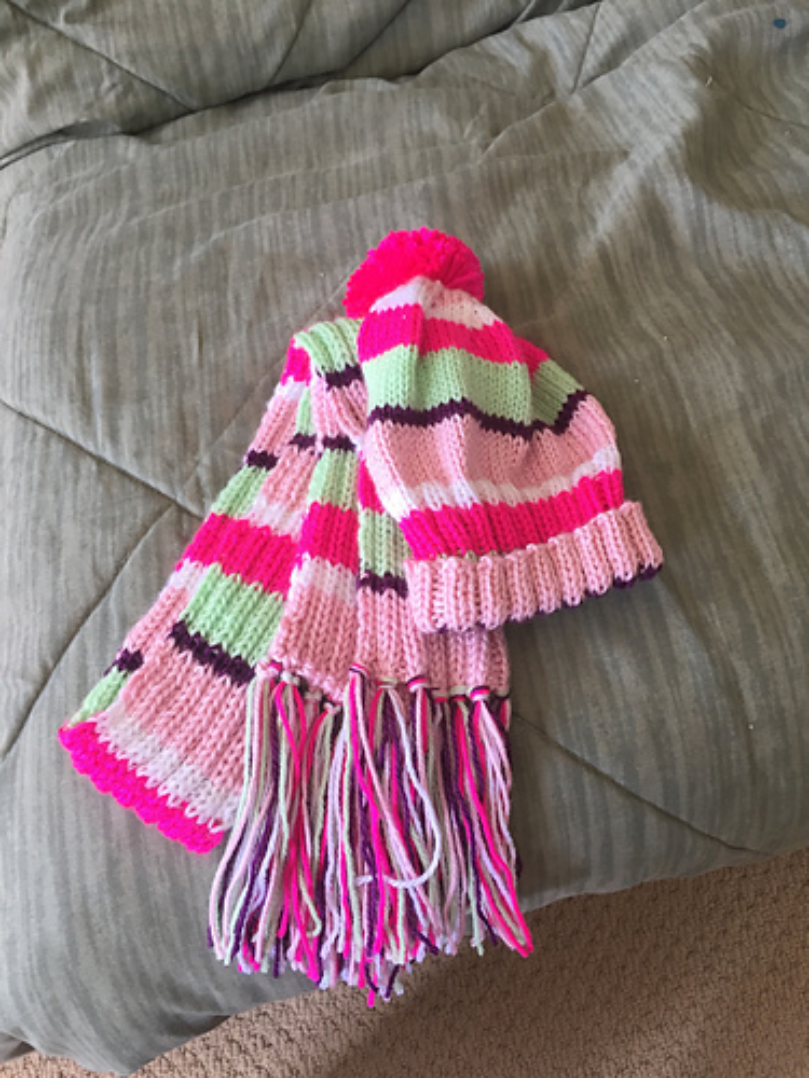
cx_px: 404
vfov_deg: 61.7
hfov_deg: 48.2
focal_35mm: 29
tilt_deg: -71.0
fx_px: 904
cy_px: 539
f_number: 2.2
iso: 40
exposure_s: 1/30
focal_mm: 4.15
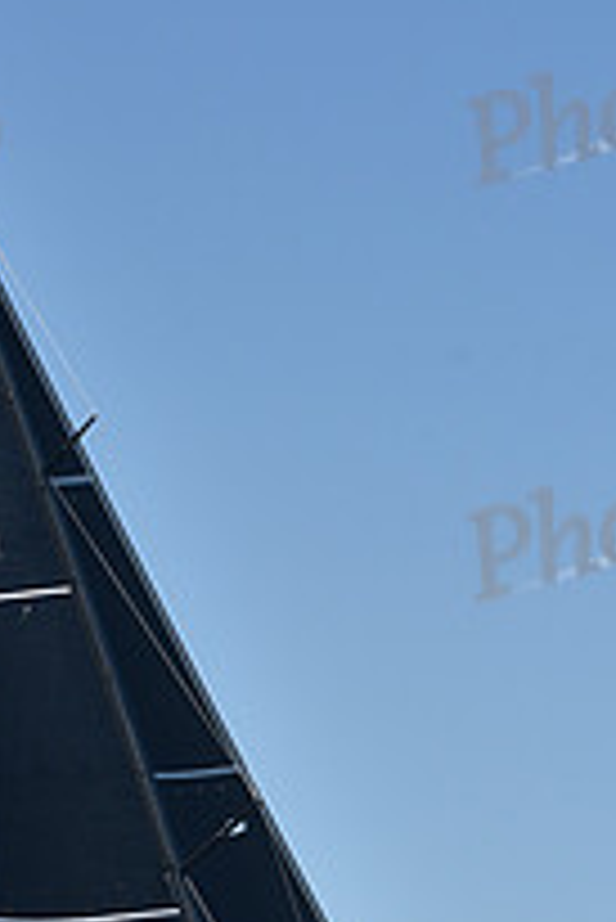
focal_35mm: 198
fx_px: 5073
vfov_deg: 10.3
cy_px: 783
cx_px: 236
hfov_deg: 6.9
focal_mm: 70
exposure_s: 1/1000
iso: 250
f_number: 9
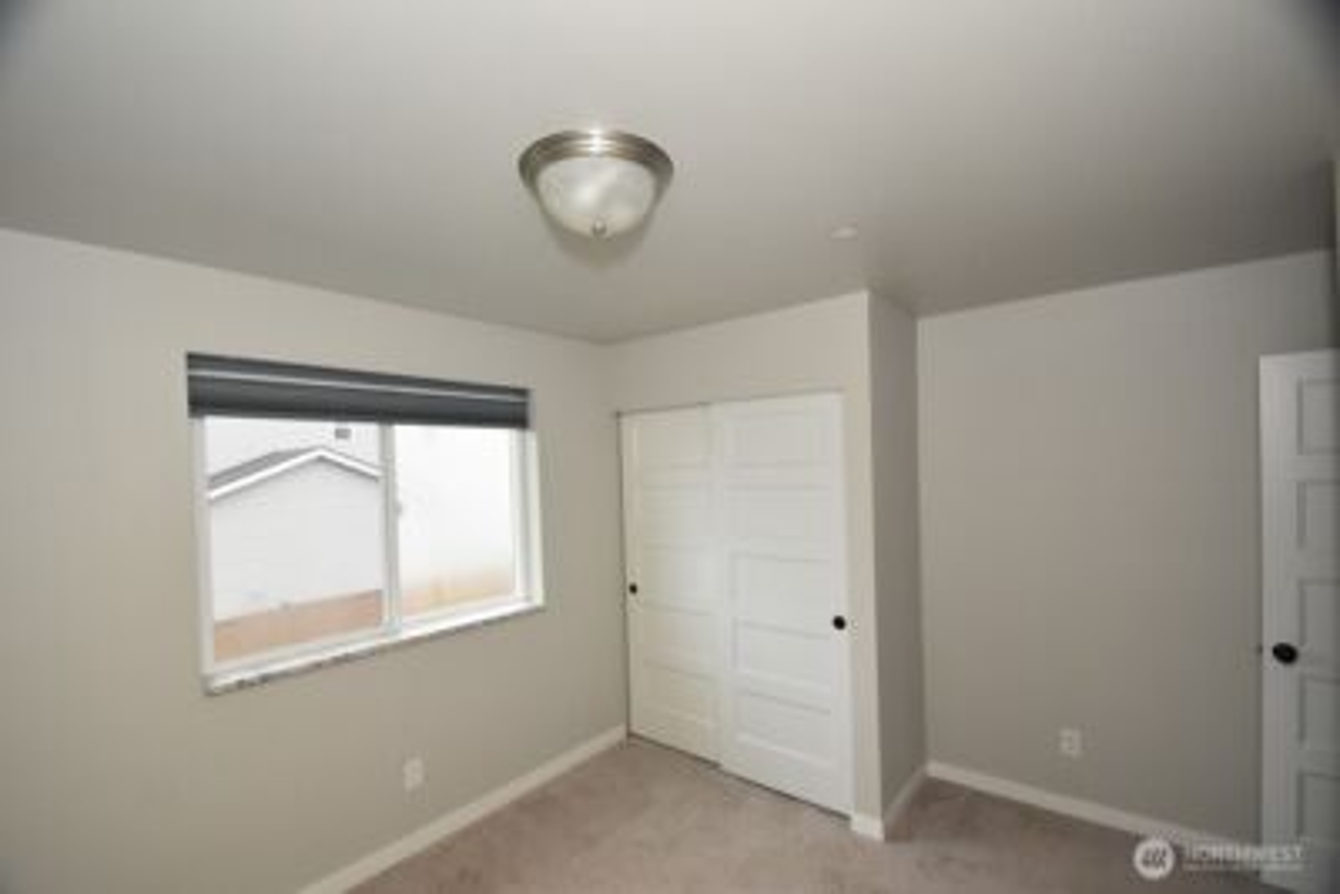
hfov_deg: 100.4
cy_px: 447
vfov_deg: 77.4
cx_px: 670
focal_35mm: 15
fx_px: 559
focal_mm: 10
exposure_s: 1/100
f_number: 4
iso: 1600
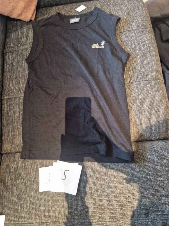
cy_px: 113
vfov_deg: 73.9
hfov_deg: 58.9
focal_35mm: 23
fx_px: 150
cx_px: 84
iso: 500
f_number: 1.8
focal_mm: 5.4
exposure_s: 1/25
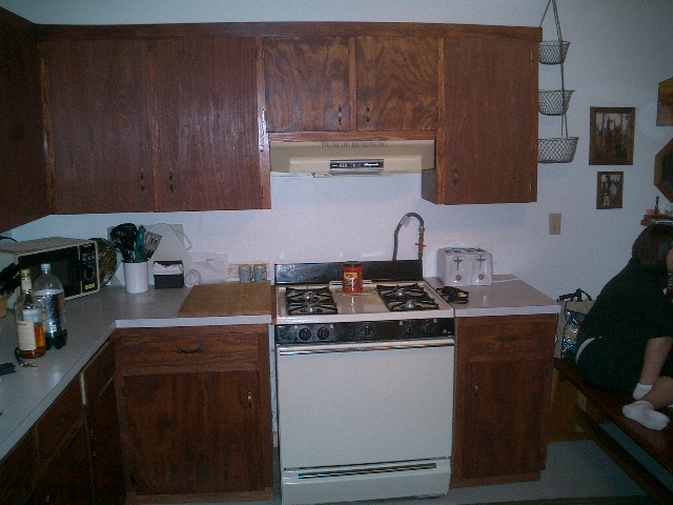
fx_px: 680
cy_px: 252
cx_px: 336
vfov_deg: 40.7
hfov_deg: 52.6
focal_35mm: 35
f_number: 4.2
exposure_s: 1/40
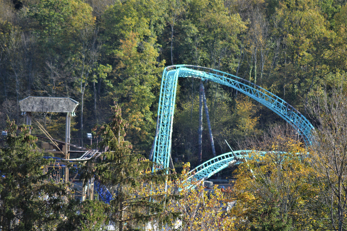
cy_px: 116
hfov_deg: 6.0
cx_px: 174
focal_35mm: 345
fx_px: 3323
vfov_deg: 4.0
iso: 400
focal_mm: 230
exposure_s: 1/1000
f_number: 5
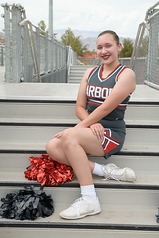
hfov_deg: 21.9
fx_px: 411
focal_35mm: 62
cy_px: 119
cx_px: 80
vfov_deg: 32.4
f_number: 5.6
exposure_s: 1/1250
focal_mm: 62
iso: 800
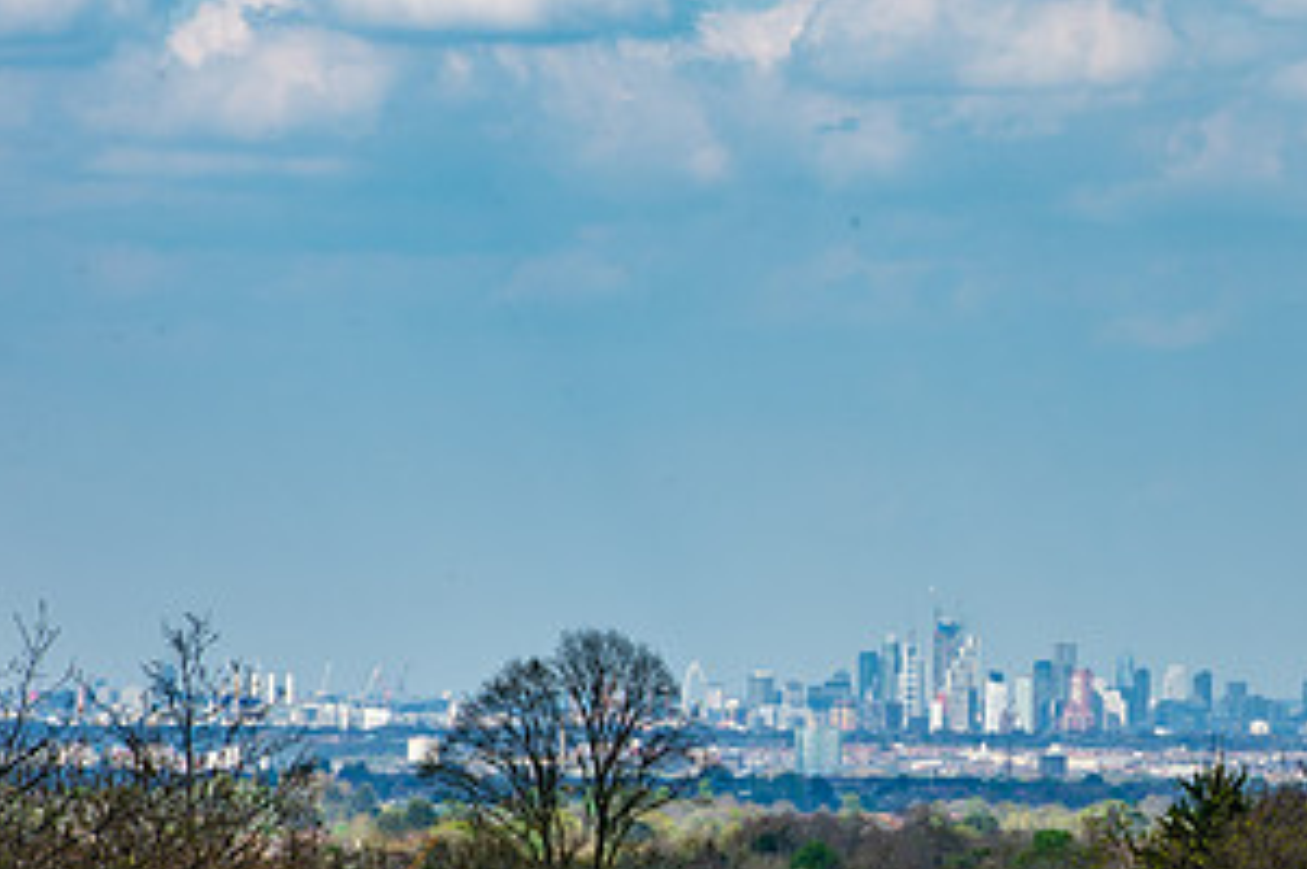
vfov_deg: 3.5
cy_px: 695
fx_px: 14071
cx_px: 1077
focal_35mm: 388
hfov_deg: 5.3
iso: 110
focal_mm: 200
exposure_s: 1/100
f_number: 14
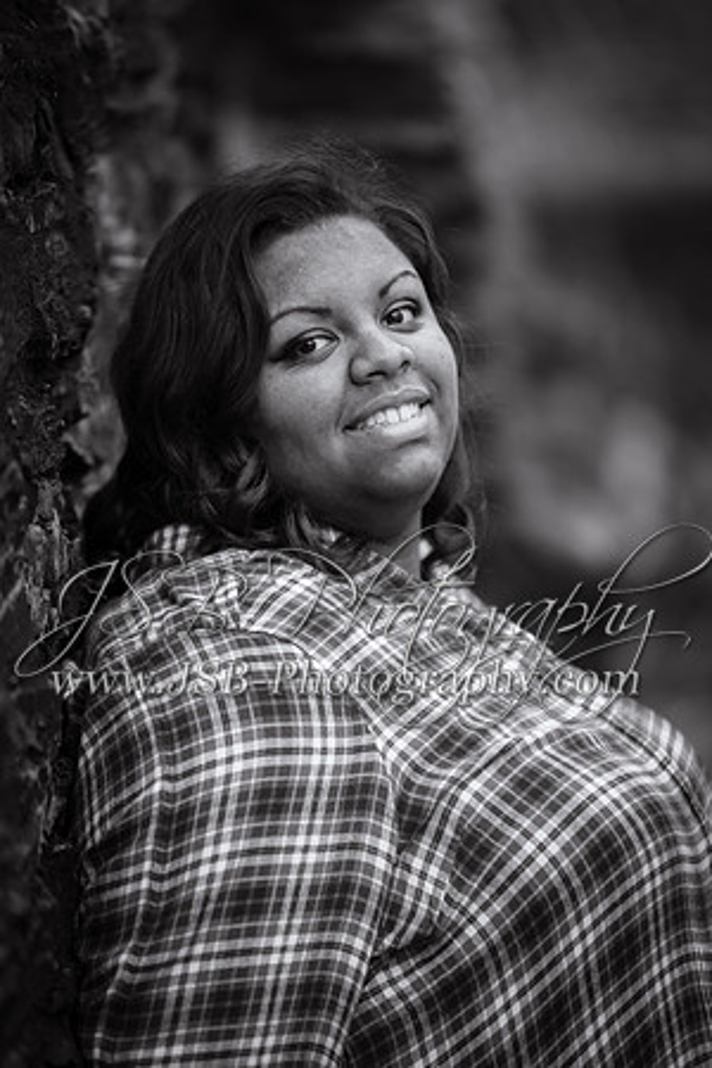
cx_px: 356
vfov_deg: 11.4
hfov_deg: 7.6
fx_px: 5340
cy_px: 534
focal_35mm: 180
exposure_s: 1/80
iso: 200
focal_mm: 180
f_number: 2.8
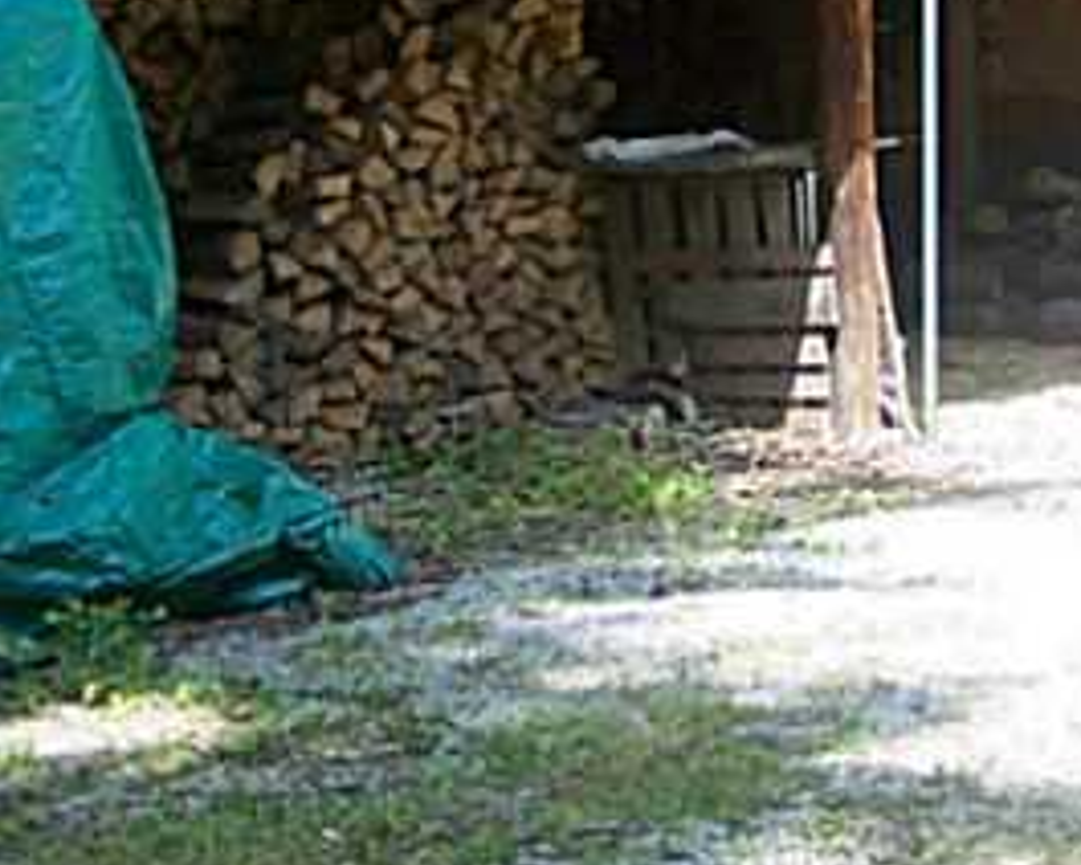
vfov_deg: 13.6
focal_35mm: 112
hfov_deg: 17.2
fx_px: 3583
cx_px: 581
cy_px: 84
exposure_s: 1/125
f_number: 2.8
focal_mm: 6.3
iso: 80
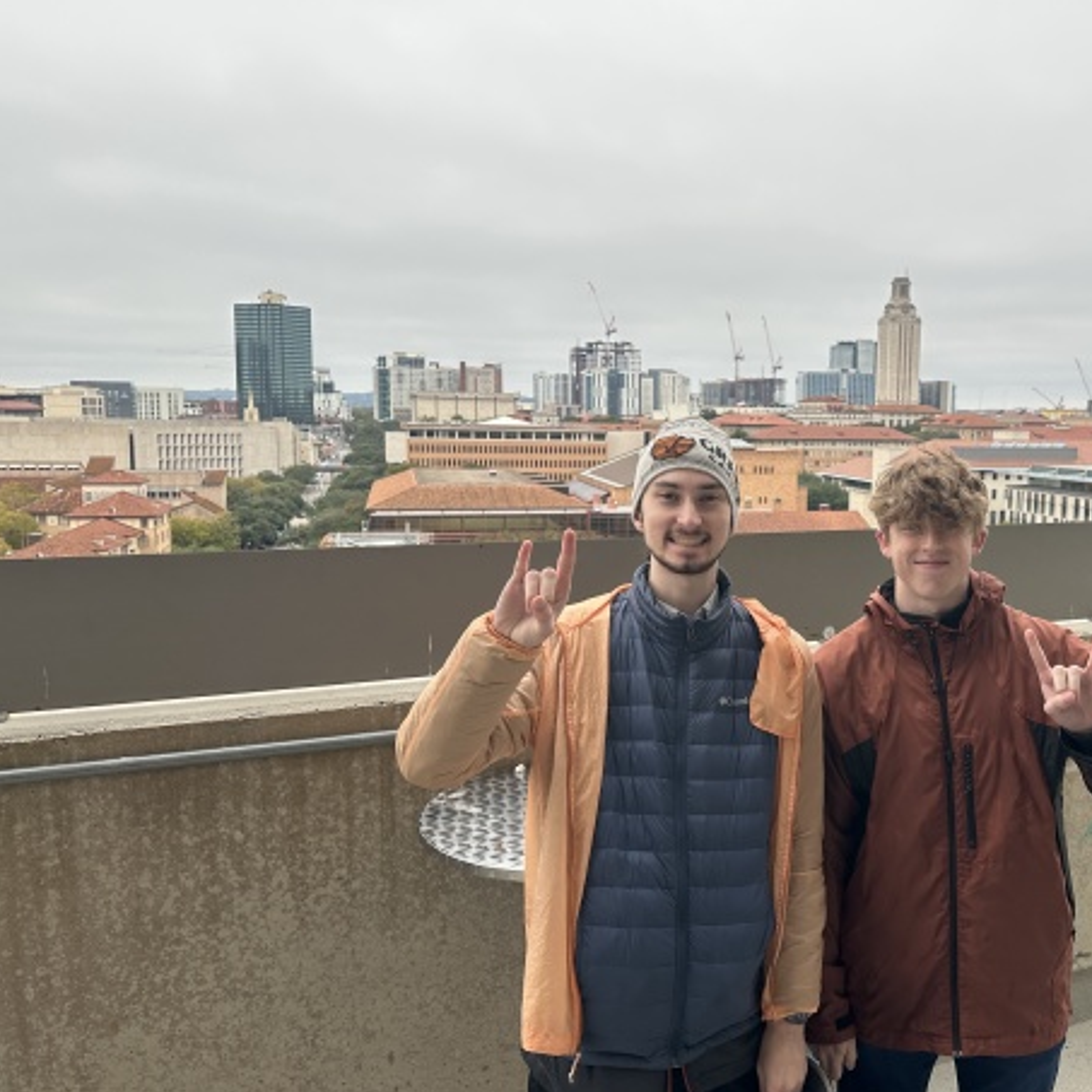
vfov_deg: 54.0
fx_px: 1071
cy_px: 526
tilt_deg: -5.9
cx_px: 764
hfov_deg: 52.5
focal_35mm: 30
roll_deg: -1.5
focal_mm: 6.86
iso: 80
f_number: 1.78
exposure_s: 1/350
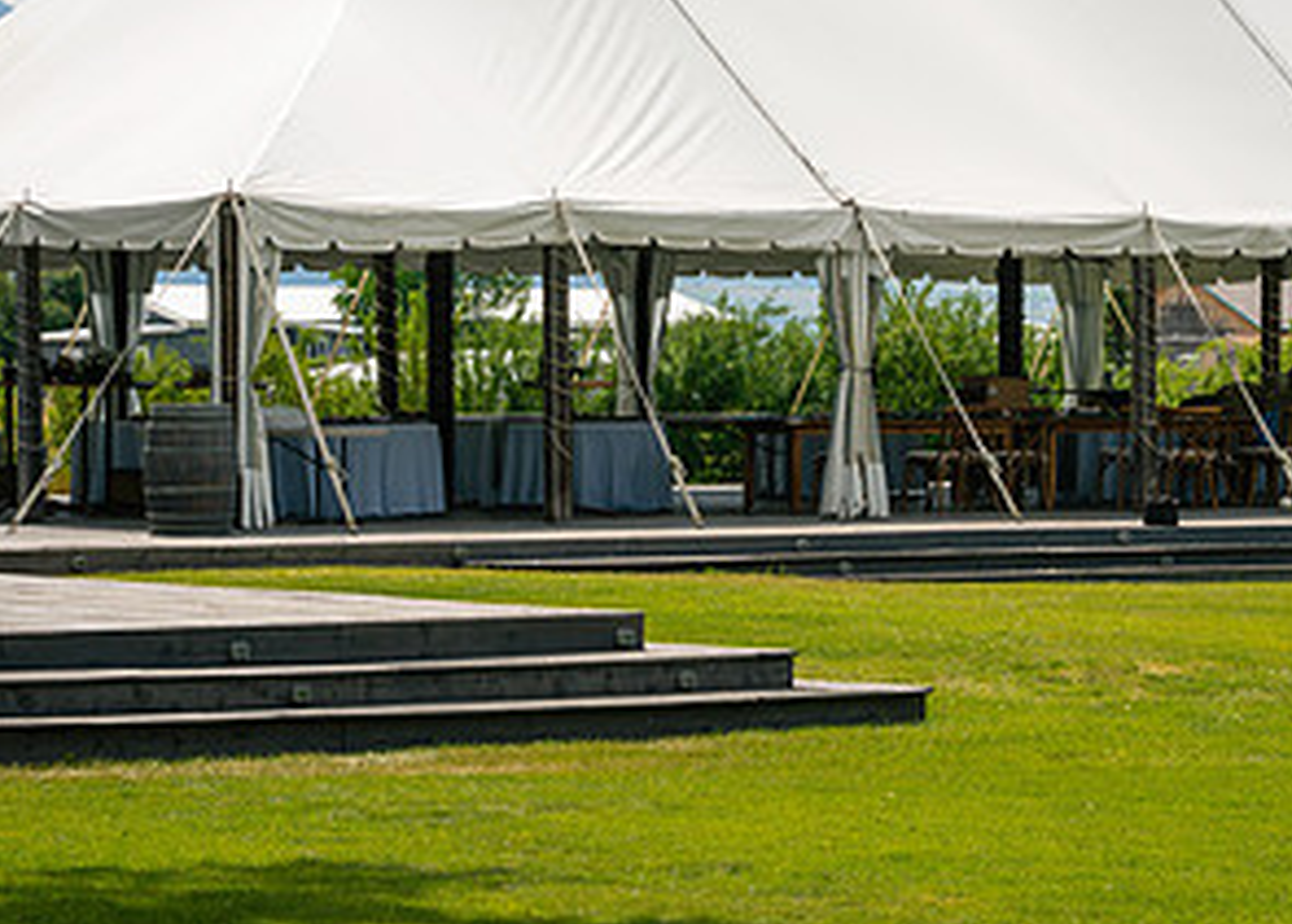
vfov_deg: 8.2
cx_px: 812
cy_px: 267
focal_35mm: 175
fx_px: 6424
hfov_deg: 11.5
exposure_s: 1/250
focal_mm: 85
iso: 100
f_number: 10
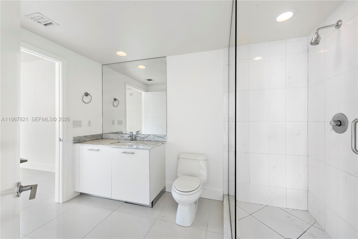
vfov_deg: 81.2
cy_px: 120
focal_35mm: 14
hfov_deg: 104.2
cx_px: 179
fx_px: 139
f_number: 8
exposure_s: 1/13
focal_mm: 14
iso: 100
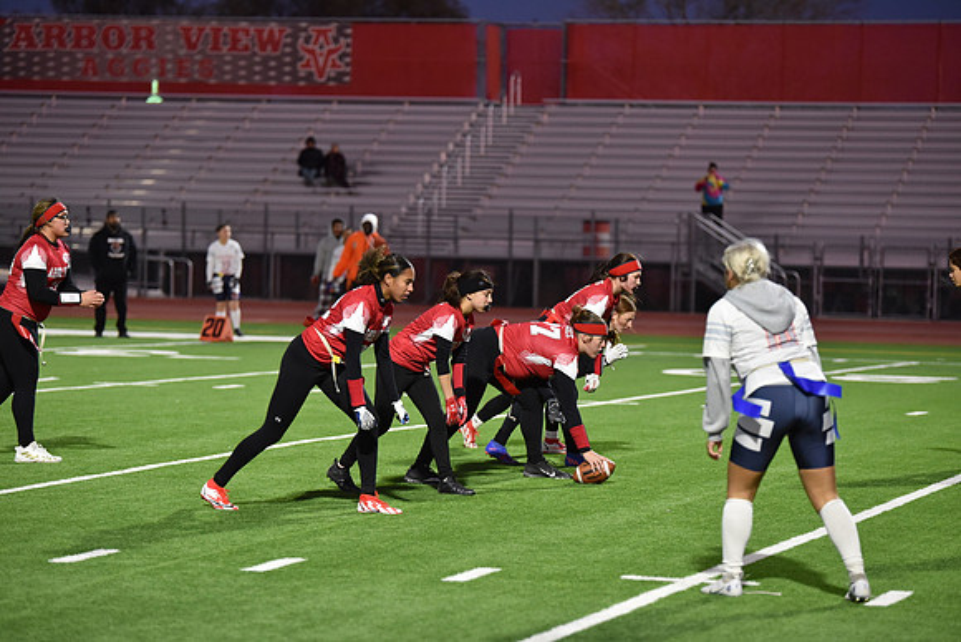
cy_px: 321
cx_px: 480
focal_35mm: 140
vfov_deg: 9.8
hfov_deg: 14.7
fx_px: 3738
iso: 2800
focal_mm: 140
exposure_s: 1/500
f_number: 2.8
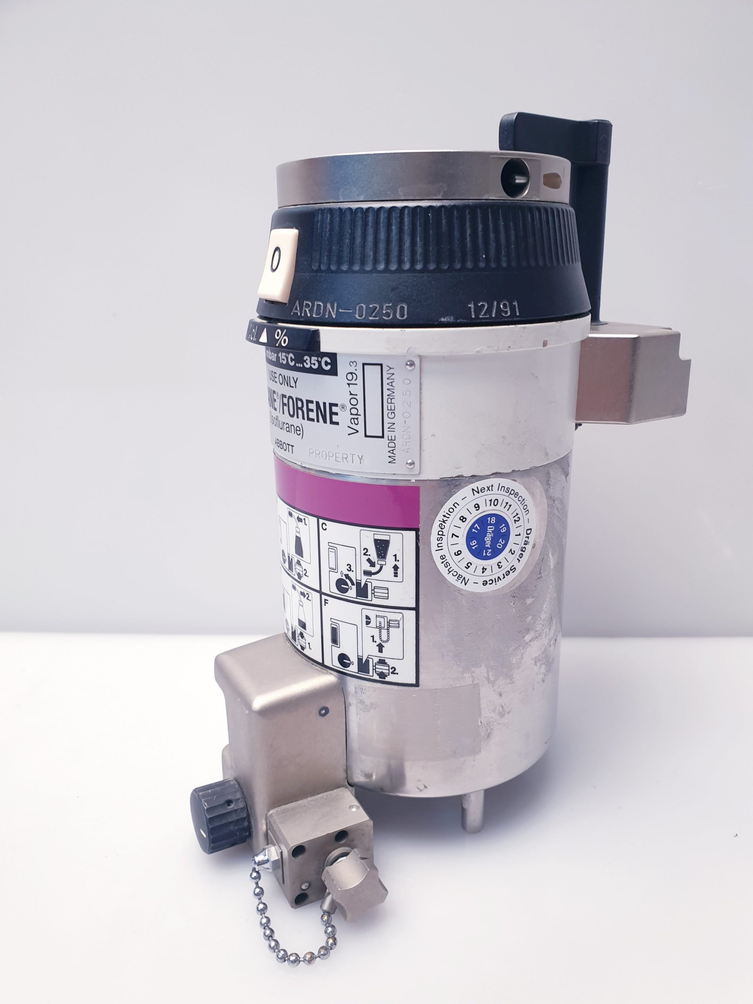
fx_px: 754
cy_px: 502
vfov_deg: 67.3
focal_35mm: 26
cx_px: 376
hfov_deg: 53.1
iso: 80
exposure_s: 1/50
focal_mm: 4.3
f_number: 2.4
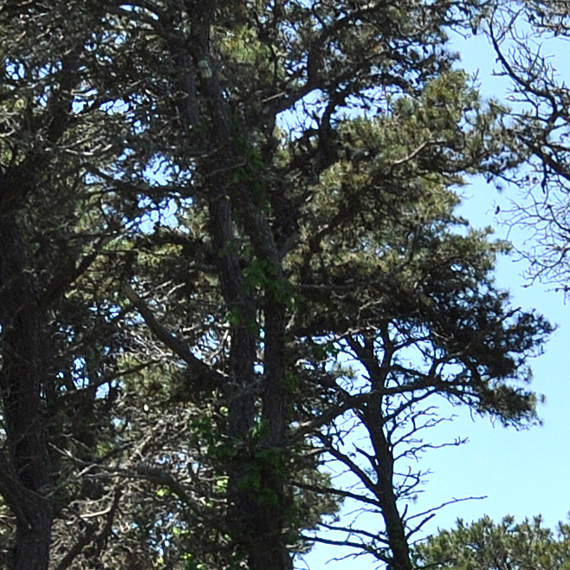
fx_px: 3707
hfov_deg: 8.7
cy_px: 1141
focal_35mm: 199
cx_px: 761
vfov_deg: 8.4
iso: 200
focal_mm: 24
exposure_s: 1/320
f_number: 9
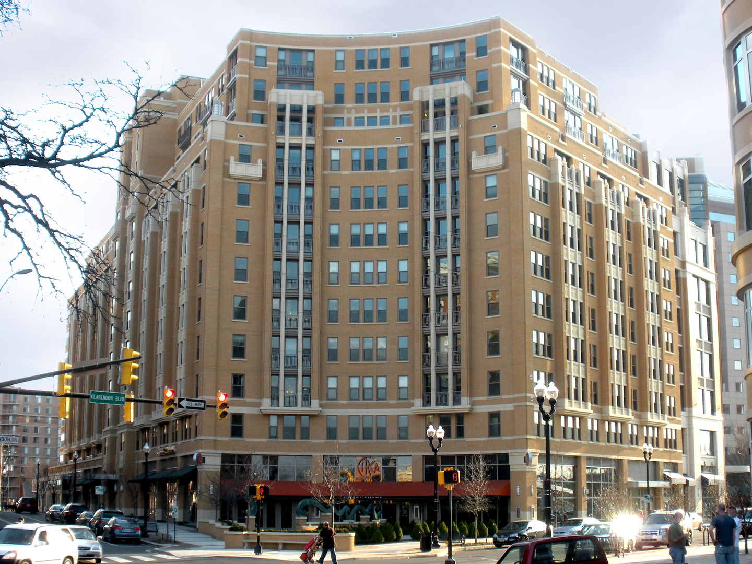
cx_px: 376
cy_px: 282
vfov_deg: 29.1
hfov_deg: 38.2
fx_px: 1086
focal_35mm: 50
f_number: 4.4
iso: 64
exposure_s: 1/110
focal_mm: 9.1
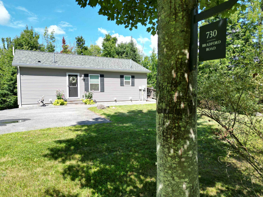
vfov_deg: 56.8
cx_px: 132
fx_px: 182
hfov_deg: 71.6
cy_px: 98
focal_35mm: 24
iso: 100
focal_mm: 6.72
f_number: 1.7
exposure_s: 1/1500
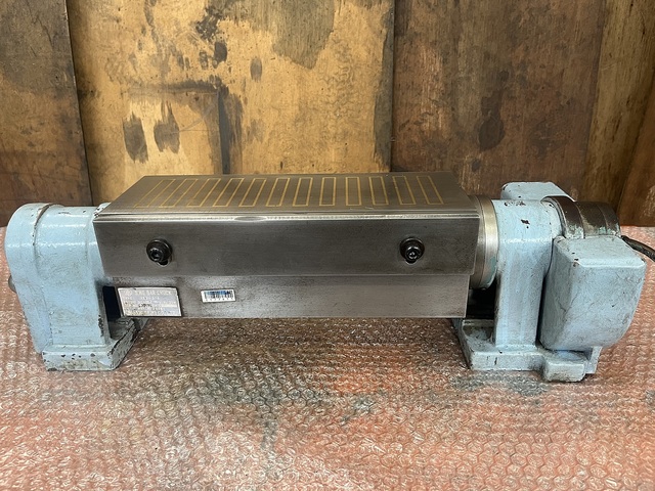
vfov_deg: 53.1
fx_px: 492
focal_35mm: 26
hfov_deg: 67.3
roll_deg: +2.2
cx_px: 328
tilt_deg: -25.9
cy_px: 246
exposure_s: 1/60
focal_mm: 5.1
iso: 200
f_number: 1.6
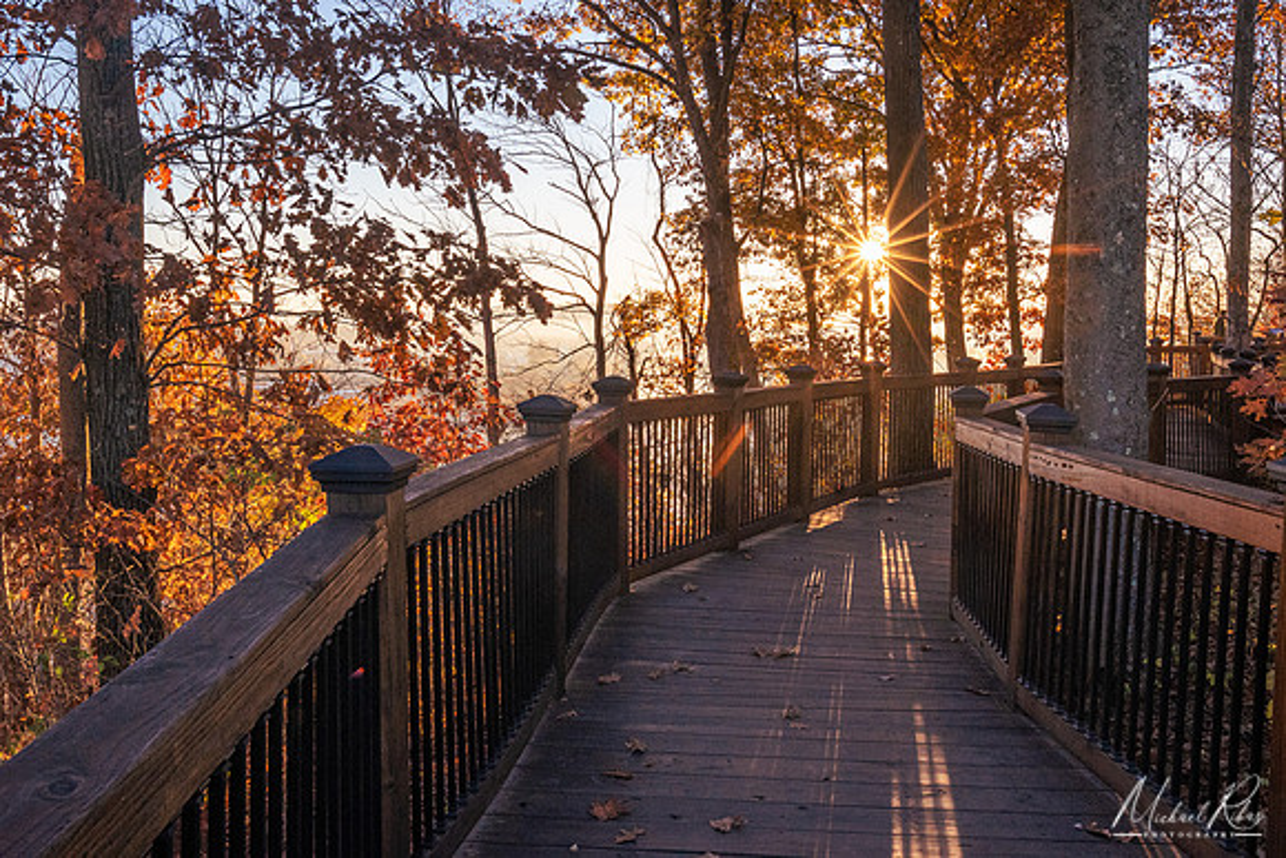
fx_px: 1072
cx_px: 643
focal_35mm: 30
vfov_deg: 43.6
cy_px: 429
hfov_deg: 61.9
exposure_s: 1/160
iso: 800
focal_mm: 20
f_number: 16
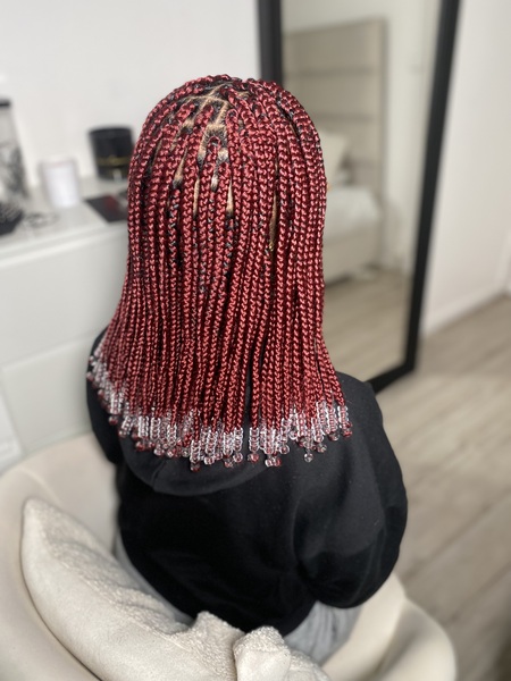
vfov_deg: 67.3
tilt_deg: -32.8
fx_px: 512
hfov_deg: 53.1
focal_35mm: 26
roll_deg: +0.4
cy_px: 340
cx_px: 256
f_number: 1.8
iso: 125
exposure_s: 1/107
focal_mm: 4.25
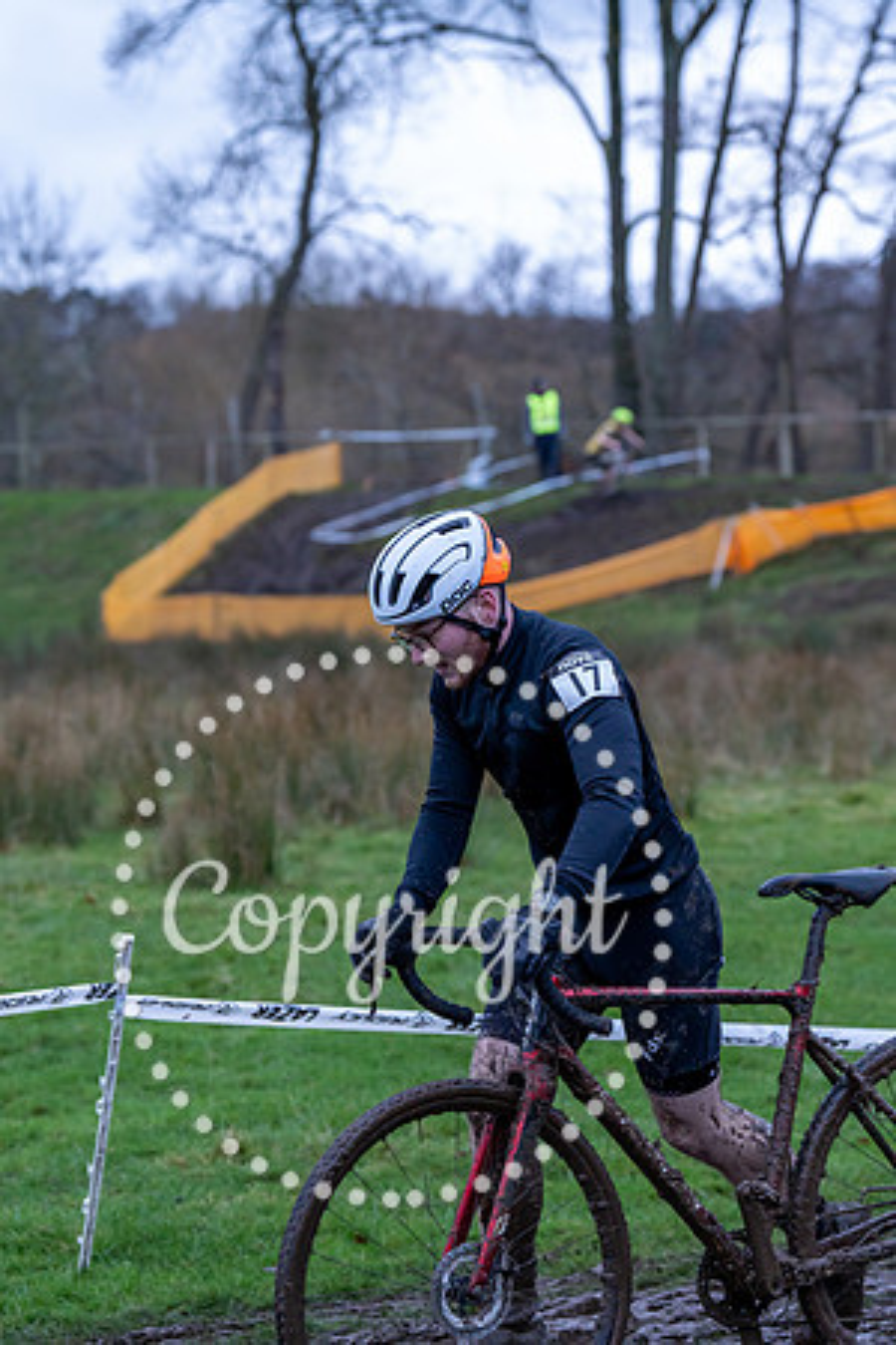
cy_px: 672
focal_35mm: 91
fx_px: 3397
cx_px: 448
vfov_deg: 22.4
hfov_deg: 15.0
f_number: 4
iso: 5000
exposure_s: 1/500
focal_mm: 91
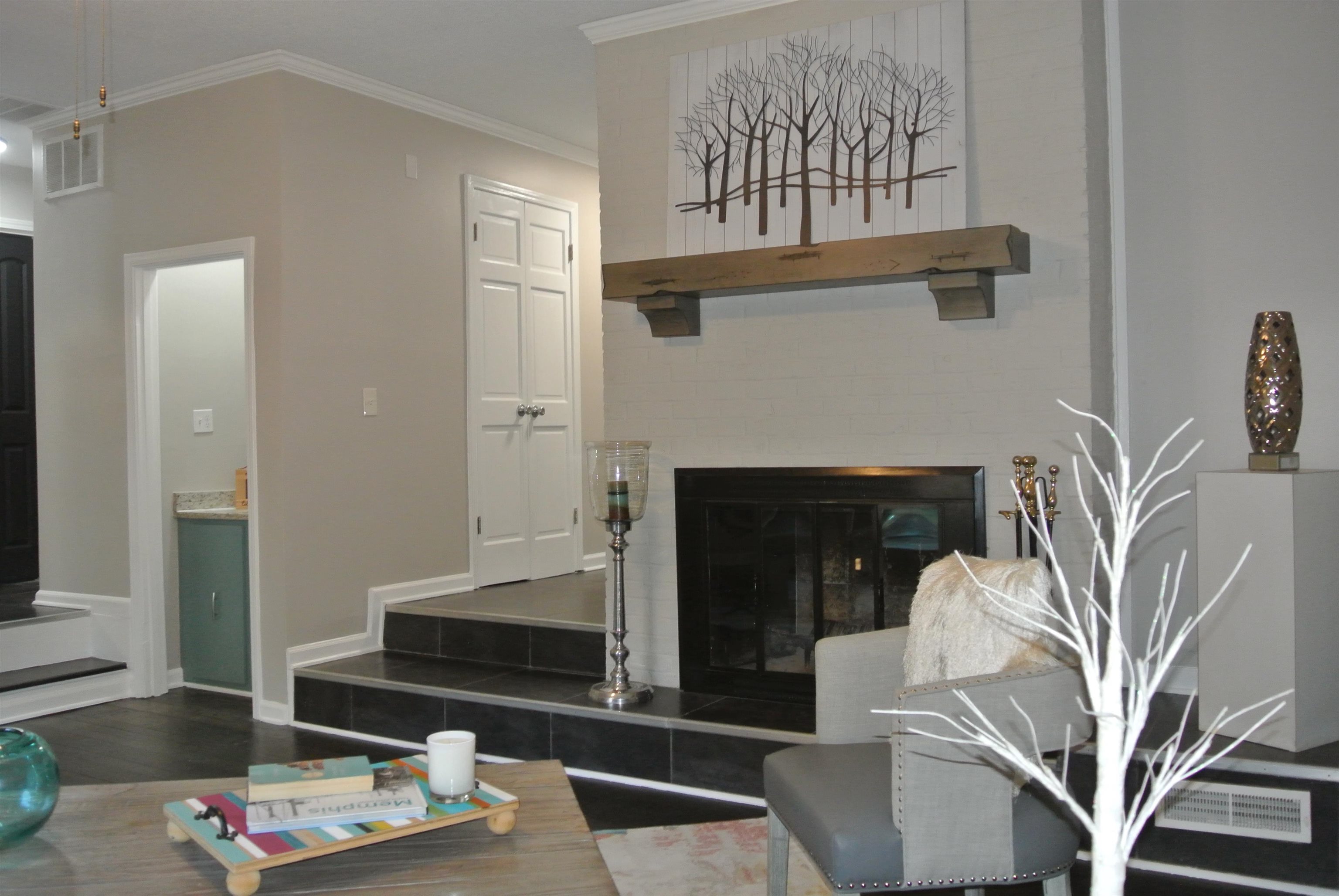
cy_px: 448
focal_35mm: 31
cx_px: 670
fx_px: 1154
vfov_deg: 42.4
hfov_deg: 60.2
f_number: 3.8
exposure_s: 1/60
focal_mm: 11.8
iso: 800
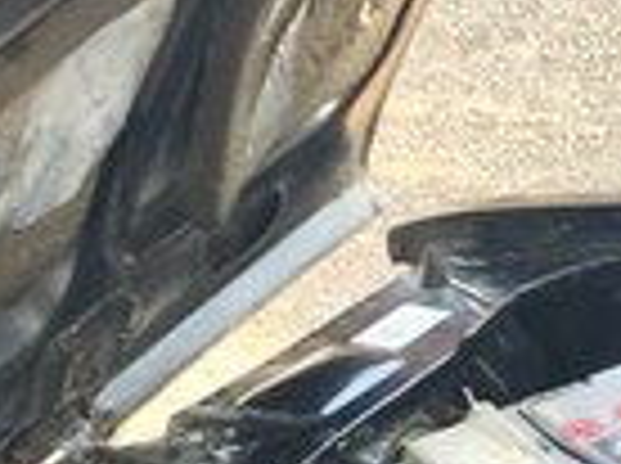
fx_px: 2489
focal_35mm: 139
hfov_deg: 14.0
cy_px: 813
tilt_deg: -36.5
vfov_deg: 10.1
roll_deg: -0.4
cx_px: 594
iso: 25
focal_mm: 4.15
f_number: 2.2
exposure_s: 1/33
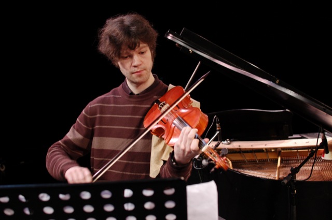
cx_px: 166
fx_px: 484
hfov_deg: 37.9
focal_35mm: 52
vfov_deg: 25.7
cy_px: 110
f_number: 4
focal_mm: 35
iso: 800
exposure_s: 1/60
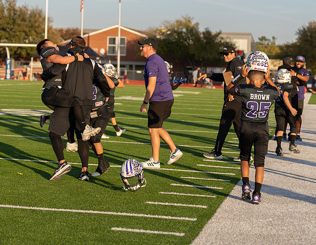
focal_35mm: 109
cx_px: 80
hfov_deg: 17.7
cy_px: 86
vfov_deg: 13.9
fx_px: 1008
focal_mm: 70
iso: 100
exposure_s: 1/640
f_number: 2.8
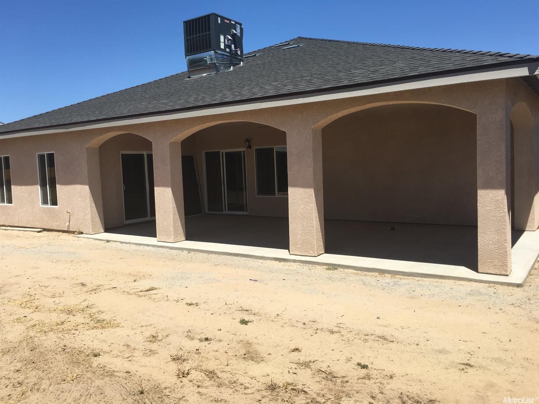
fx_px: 451
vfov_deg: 48.2
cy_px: 202
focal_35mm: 29
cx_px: 270
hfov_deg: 61.7
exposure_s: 1/1508
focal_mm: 4.15
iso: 25
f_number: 2.2
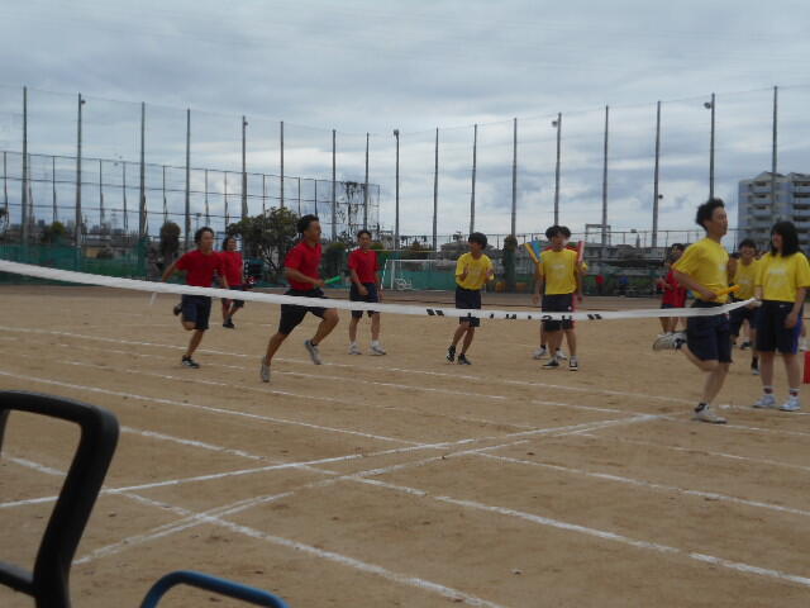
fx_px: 1170
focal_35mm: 50
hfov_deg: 38.2
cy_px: 304
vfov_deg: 29.1
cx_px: 405
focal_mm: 8.8
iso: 80
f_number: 4.5
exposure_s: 1/800
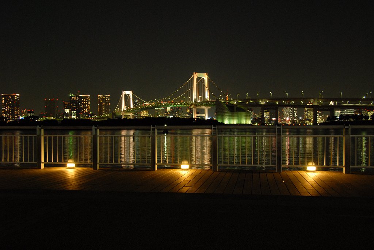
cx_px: 187
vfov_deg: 34.3
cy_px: 125
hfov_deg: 49.5
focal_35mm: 39
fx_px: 406
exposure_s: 1/2.5
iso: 800
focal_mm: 26
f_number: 5
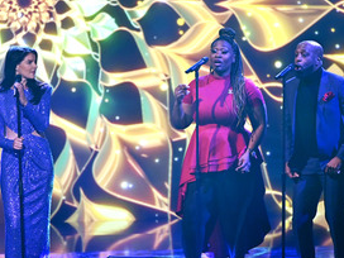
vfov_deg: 4.7
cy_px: 162
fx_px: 3170
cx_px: 218
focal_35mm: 319
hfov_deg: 6.2
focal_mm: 200
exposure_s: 1/250
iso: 800
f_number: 2.8
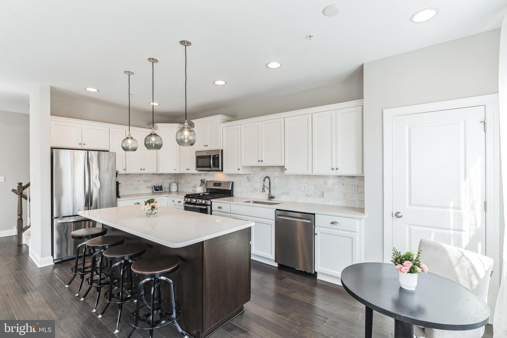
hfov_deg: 96.7
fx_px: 225
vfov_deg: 73.7
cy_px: 169
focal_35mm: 16
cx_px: 254
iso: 1000
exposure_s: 1/200
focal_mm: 16
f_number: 6.3
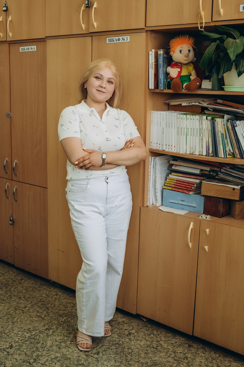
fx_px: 427
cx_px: 122
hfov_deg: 31.9
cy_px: 184
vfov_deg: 46.4
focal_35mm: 42
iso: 500
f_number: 3.5
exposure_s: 1/250
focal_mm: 28
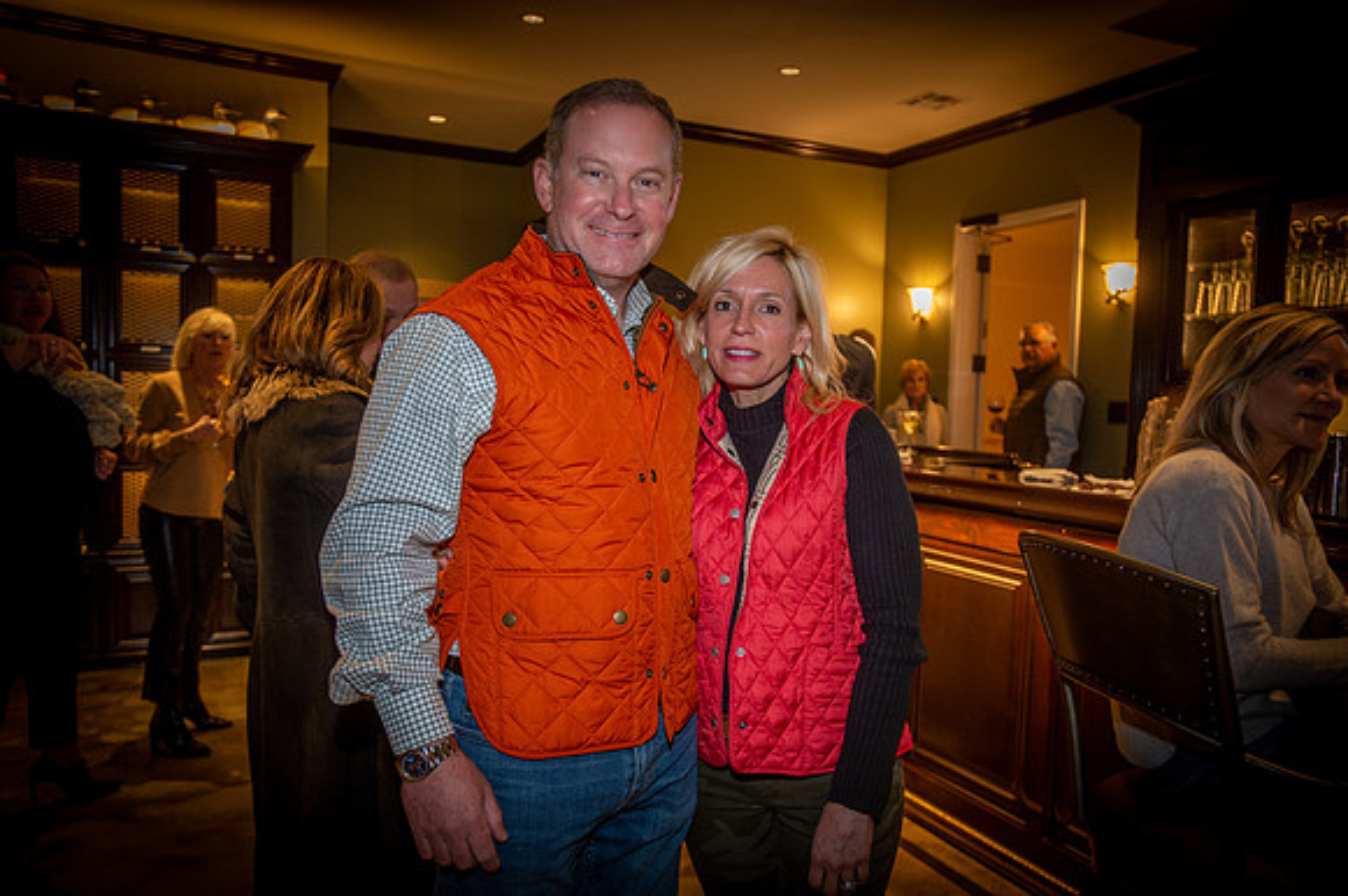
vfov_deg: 49.5
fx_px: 973
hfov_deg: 69.4
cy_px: 448
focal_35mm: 26
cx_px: 674
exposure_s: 1/125
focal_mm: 26
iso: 2000
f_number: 3.2
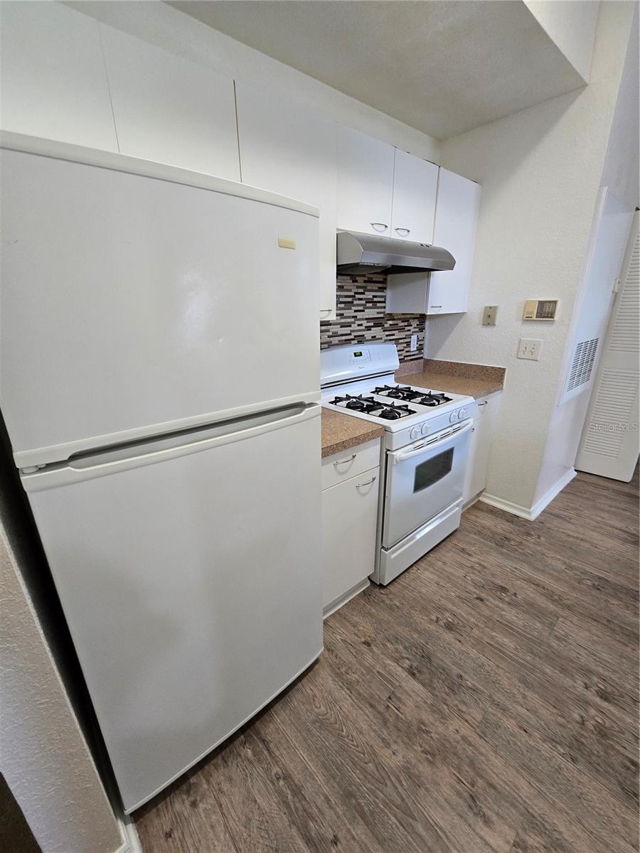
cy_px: 426
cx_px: 320
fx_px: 320
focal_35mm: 13
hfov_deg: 89.9
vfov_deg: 106.2
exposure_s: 1/60
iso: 320
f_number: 2.2
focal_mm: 2.2
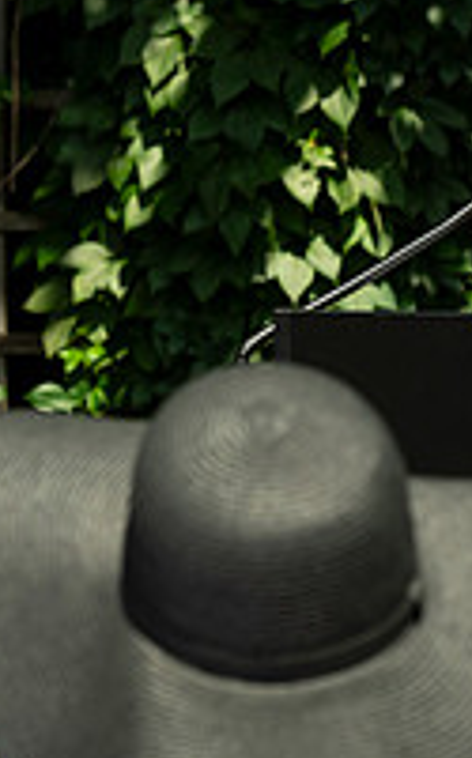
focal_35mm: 265
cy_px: 124
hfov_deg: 4.9
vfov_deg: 7.9
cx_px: 498
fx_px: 5474
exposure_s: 1/640
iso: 100
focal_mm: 90
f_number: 4.5
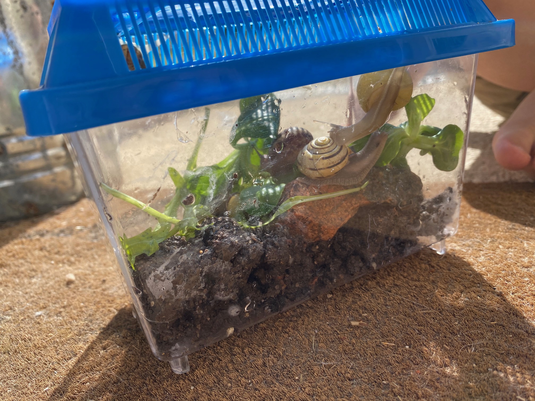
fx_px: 402
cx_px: 268
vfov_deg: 53.1
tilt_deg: -21.0
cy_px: 200
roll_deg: +9.5
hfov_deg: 67.3
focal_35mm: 26
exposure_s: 1/1704
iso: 32
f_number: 1.8
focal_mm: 4.25
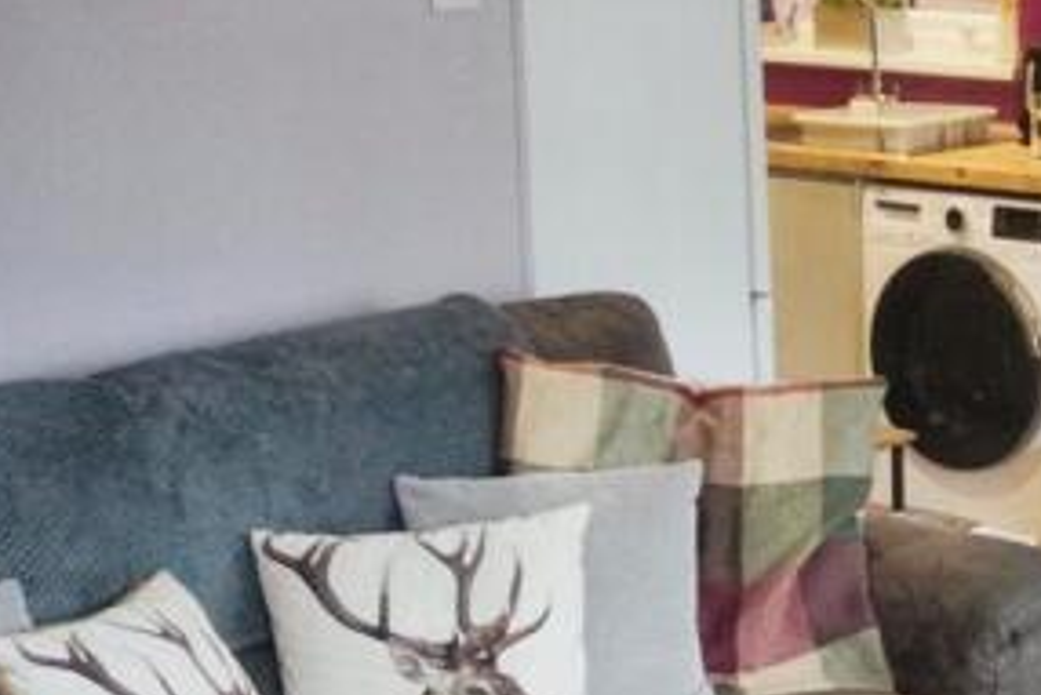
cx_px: 1147
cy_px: 468
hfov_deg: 25.9
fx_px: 2087
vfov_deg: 18.9
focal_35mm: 72
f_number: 4
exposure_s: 1/160
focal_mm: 21
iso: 2500
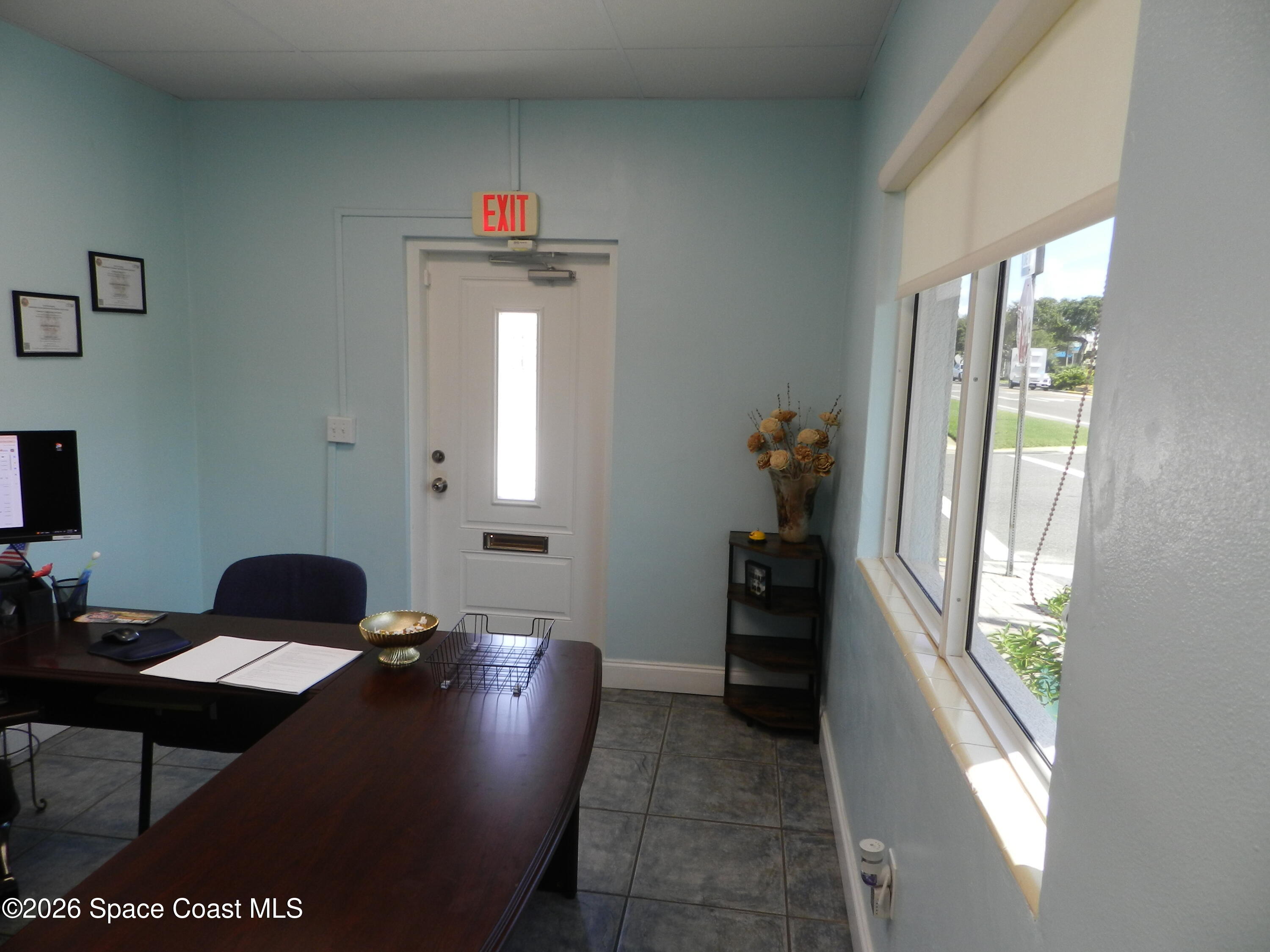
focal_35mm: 23
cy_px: 476
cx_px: 635
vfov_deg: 58.9
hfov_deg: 73.9
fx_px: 844
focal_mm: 4
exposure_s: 1/40
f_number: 3.4
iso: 160
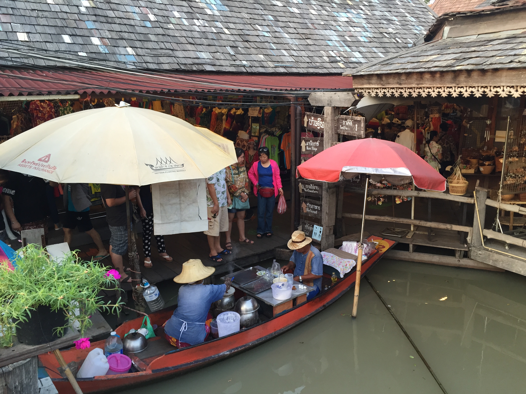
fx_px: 441
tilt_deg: -13.9
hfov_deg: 61.7
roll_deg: +0.1
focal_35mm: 29
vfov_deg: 48.2
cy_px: 197
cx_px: 263
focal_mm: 4.15
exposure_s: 1/40
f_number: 2.2
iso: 32
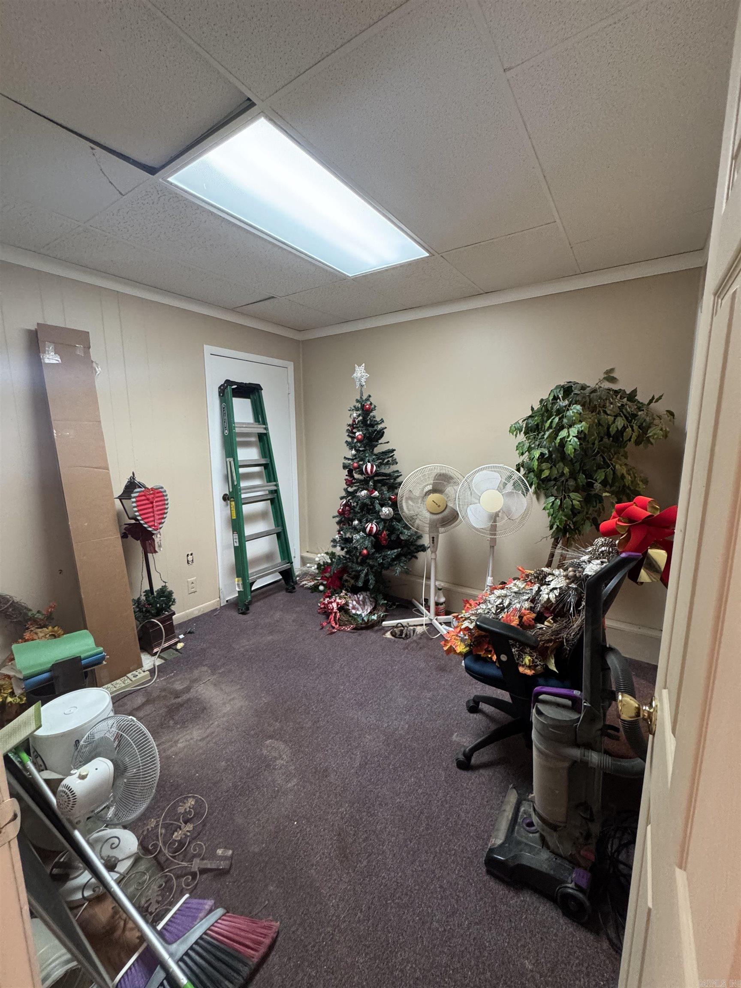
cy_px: 494
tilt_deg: -9.4
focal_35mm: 14
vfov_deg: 102.1
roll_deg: +0.7
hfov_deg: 85.7
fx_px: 400
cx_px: 370
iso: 500
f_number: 2.2
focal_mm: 2.22
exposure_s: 1/60
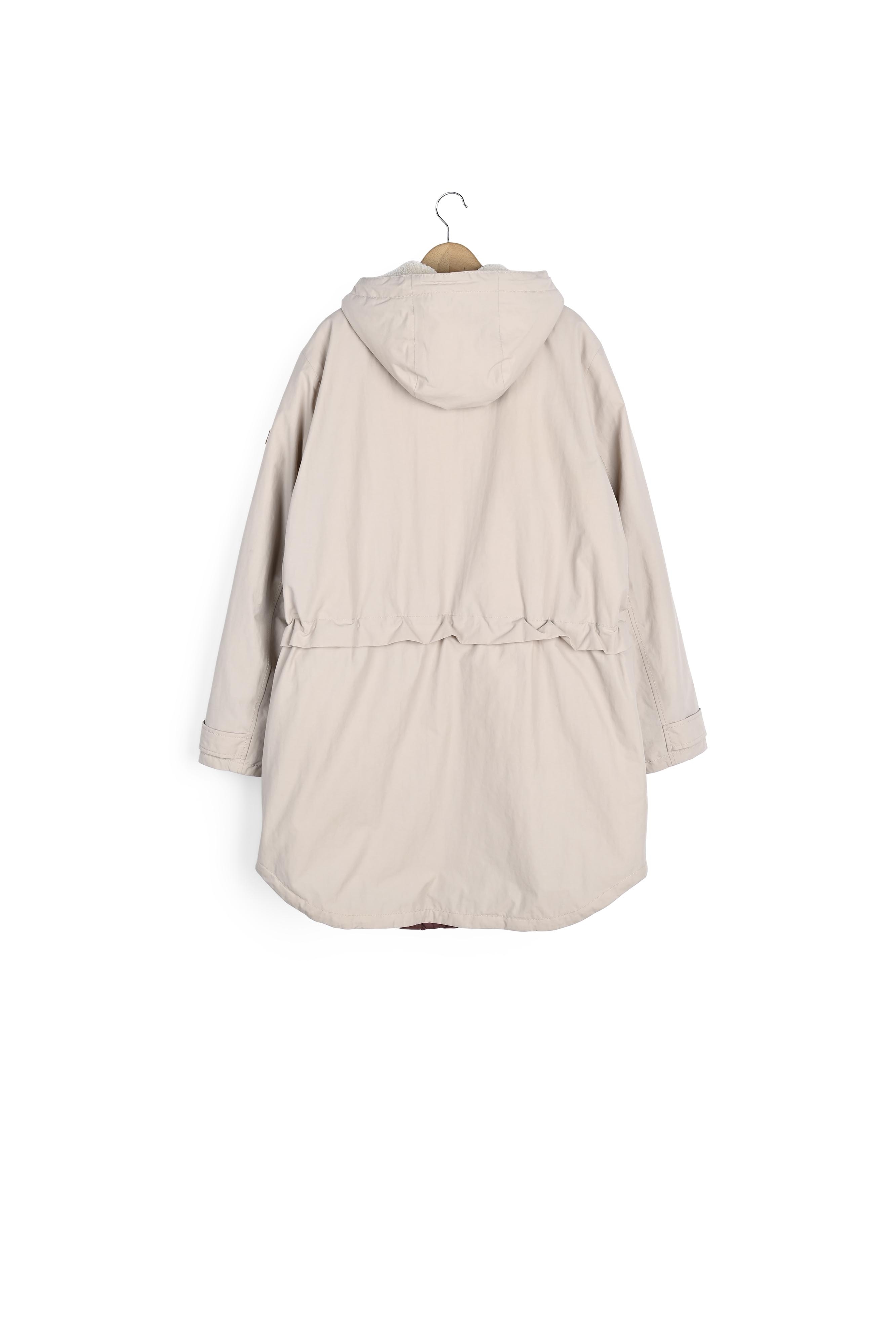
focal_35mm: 44
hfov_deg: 30.5
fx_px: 1643
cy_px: 672
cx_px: 448
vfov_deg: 44.5
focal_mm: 44
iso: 100
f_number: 11
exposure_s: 1/125
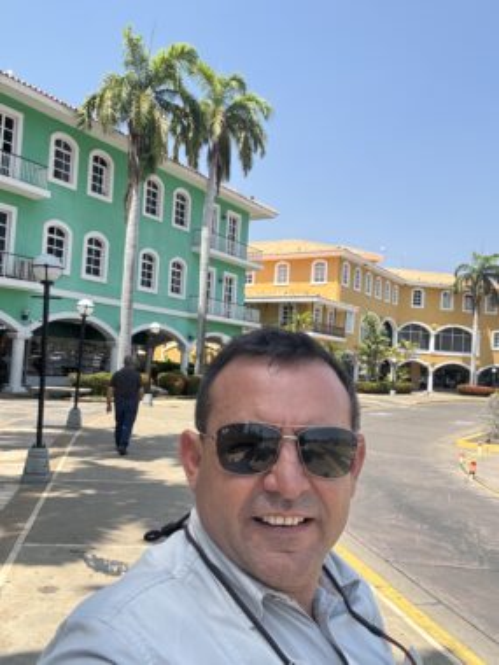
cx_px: 250
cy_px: 332
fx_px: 577
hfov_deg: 46.8
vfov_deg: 60.0
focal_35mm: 30
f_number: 1.9
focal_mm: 2.69
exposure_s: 1/636
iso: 25
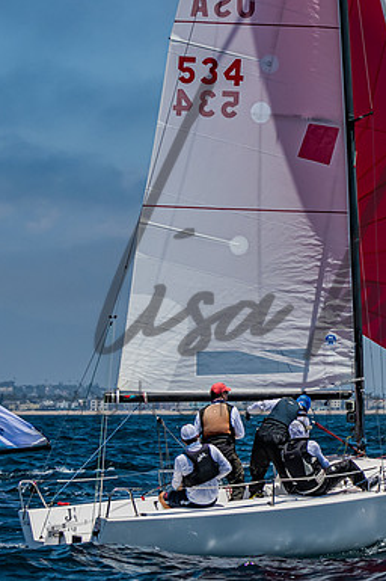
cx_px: 412
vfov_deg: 9.1
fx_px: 3625
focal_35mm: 225
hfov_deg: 6.1
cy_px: 117
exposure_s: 1/2500
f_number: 6.3
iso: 400
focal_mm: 86
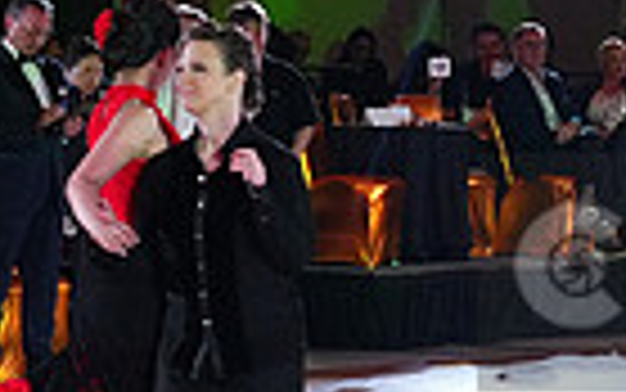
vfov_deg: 6.7
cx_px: 968
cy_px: 273
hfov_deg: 10.3
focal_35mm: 196
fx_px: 3345
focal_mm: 46
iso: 5000
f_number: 5.6
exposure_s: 1/400
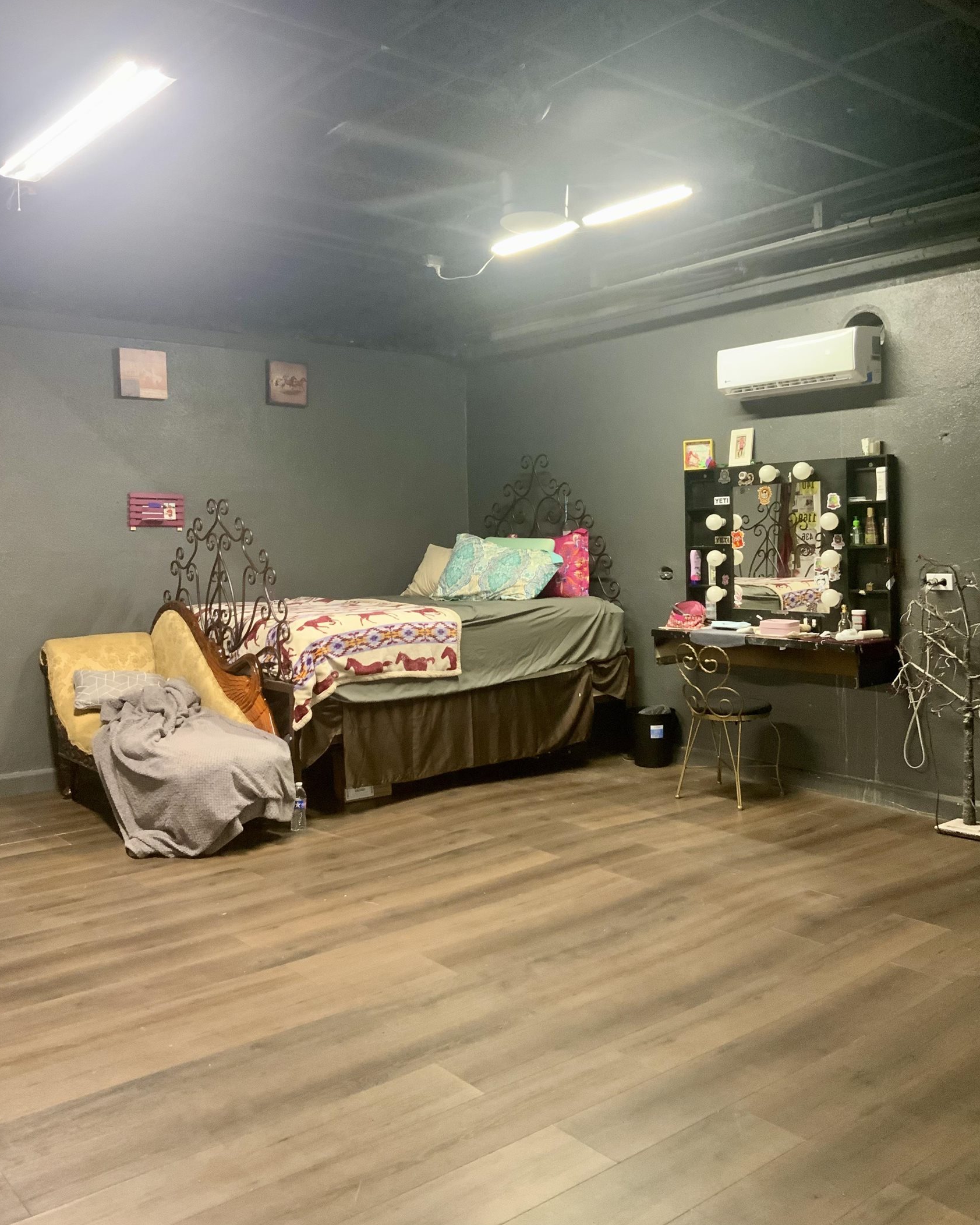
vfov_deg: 57.1
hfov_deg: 47.1
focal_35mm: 31
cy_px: 557
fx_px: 1124
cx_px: 499
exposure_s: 1/40
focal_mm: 3
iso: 200
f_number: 1.8
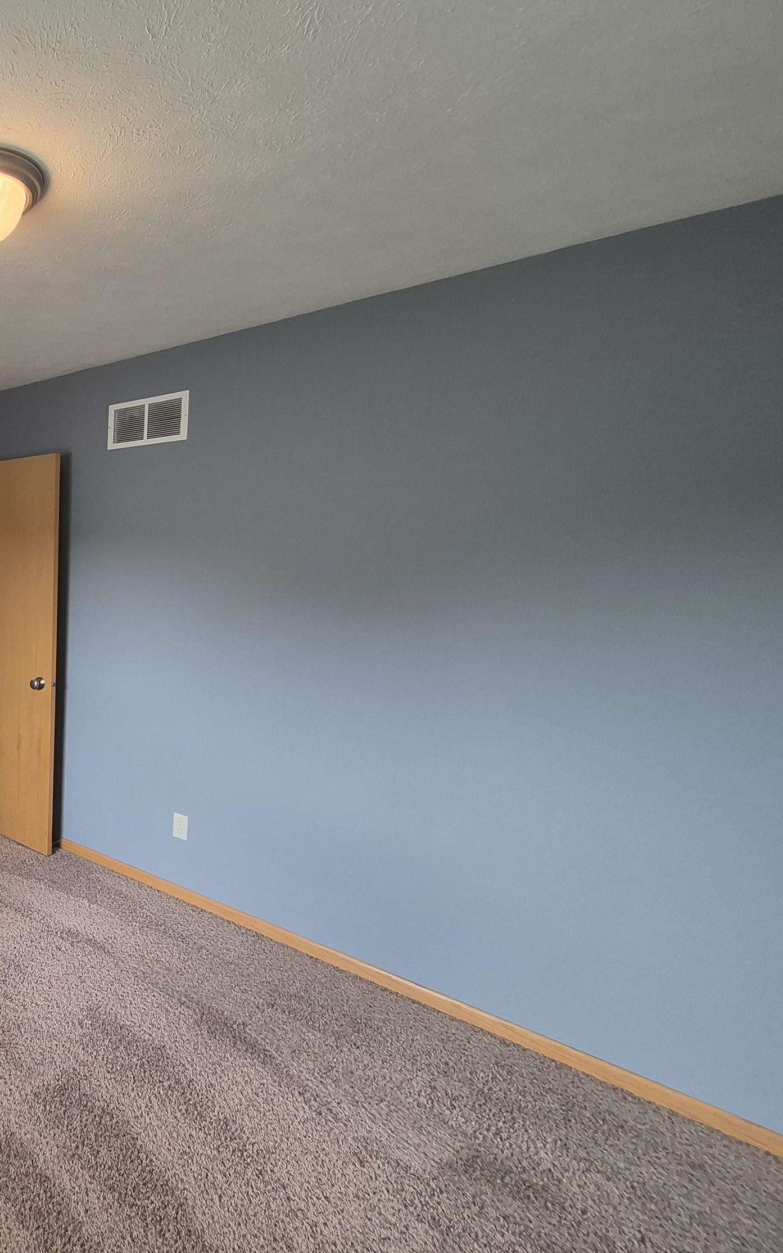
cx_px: -39
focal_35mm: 19
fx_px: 649
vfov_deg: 88.0
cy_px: 641
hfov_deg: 48.3
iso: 160
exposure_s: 1/60
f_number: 2.2
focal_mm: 1.74
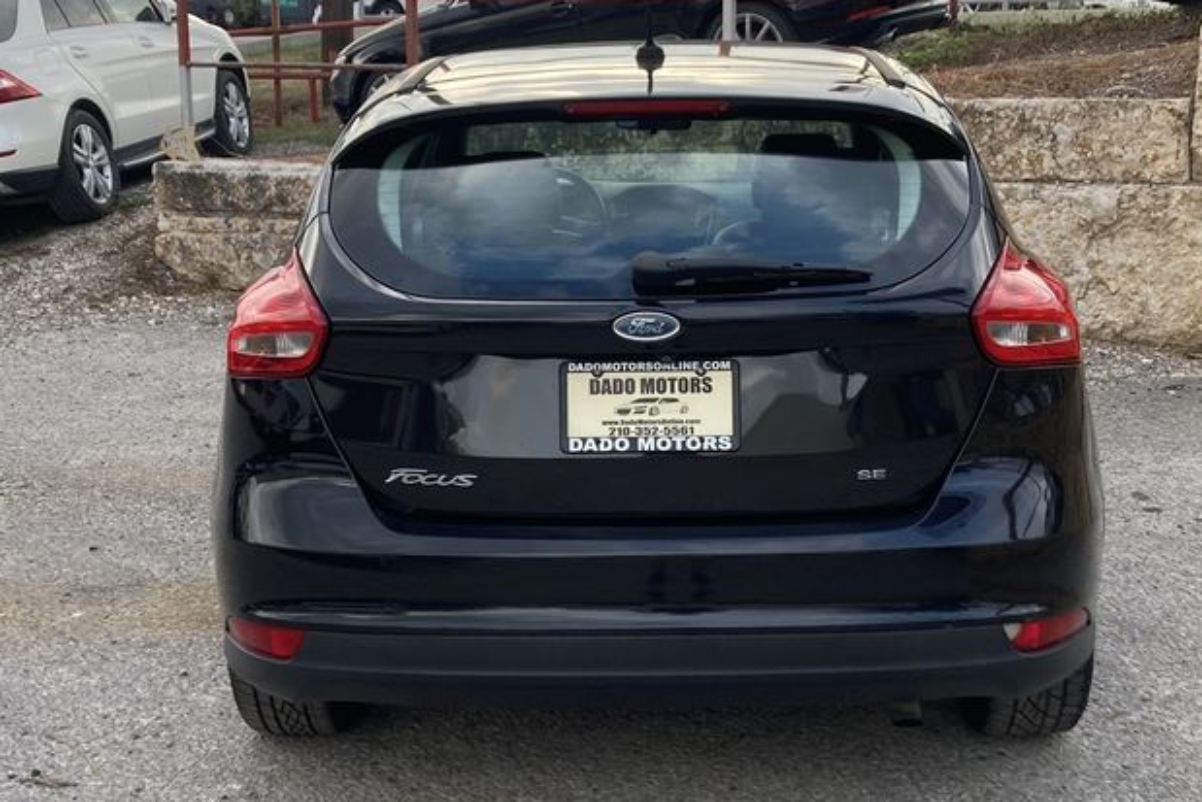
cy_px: 396
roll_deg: -0.5
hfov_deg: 61.9
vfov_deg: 43.6
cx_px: 614
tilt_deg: -12.1
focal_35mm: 30
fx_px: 1002
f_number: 1.8
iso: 20
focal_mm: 3.99
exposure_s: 1/231
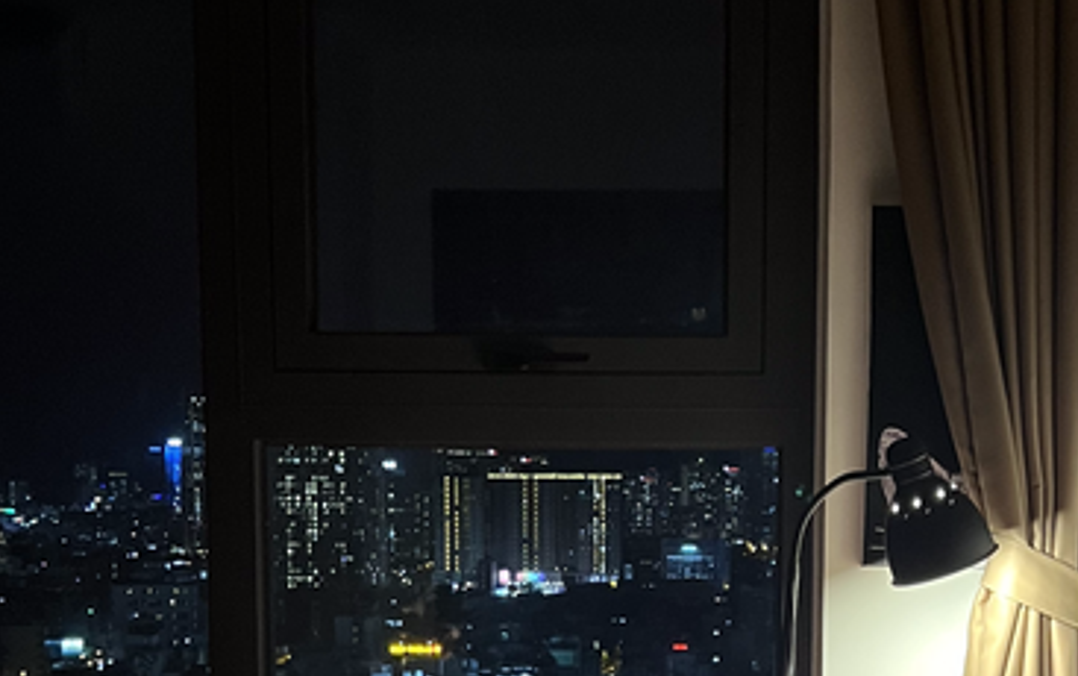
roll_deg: -0.2
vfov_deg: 19.2
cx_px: 661
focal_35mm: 66
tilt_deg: -4.7
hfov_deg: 30.9
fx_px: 1940
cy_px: 661
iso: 400
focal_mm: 5.7
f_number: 1.5
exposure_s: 1/33
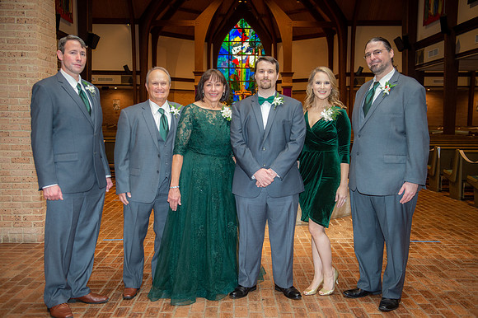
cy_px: 159
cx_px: 239
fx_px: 531
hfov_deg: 48.5
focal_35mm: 40
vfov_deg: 33.4
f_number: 4
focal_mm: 40
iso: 1250
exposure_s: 1/125
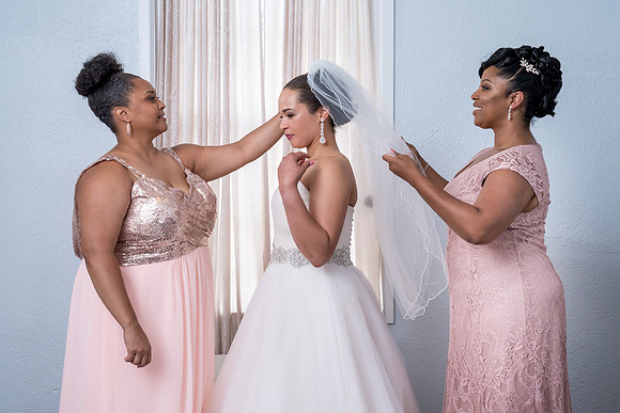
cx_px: 311
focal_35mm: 50
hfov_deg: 39.4
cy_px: 192
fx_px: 865
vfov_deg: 26.9
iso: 1250
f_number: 6.3
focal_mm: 47
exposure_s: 1/160
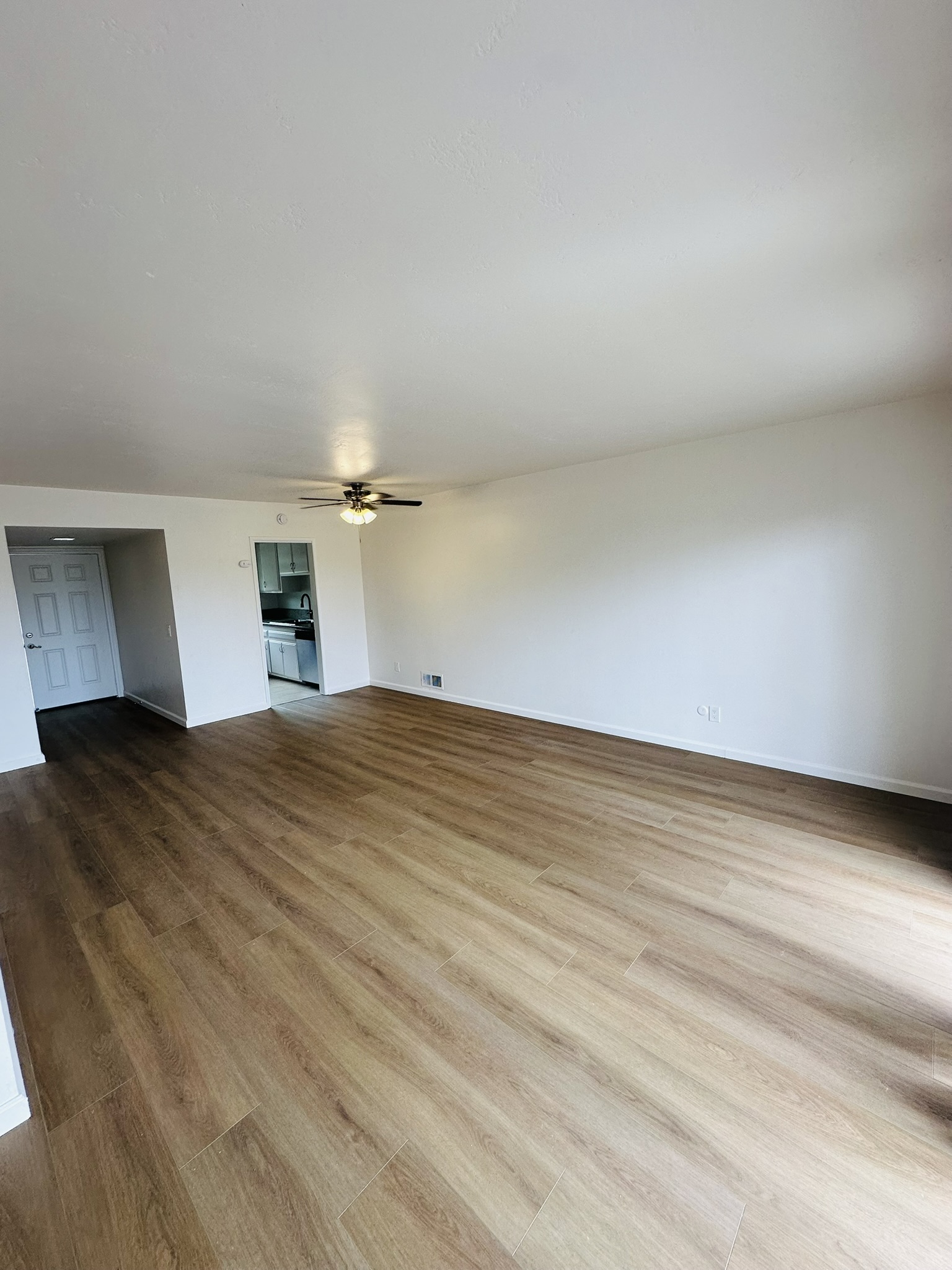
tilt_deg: -6.0
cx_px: 476
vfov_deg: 102.1
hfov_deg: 85.7
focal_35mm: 14
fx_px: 513
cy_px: 635
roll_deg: +1.8
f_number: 2.2
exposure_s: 1/120
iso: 100
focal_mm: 2.22
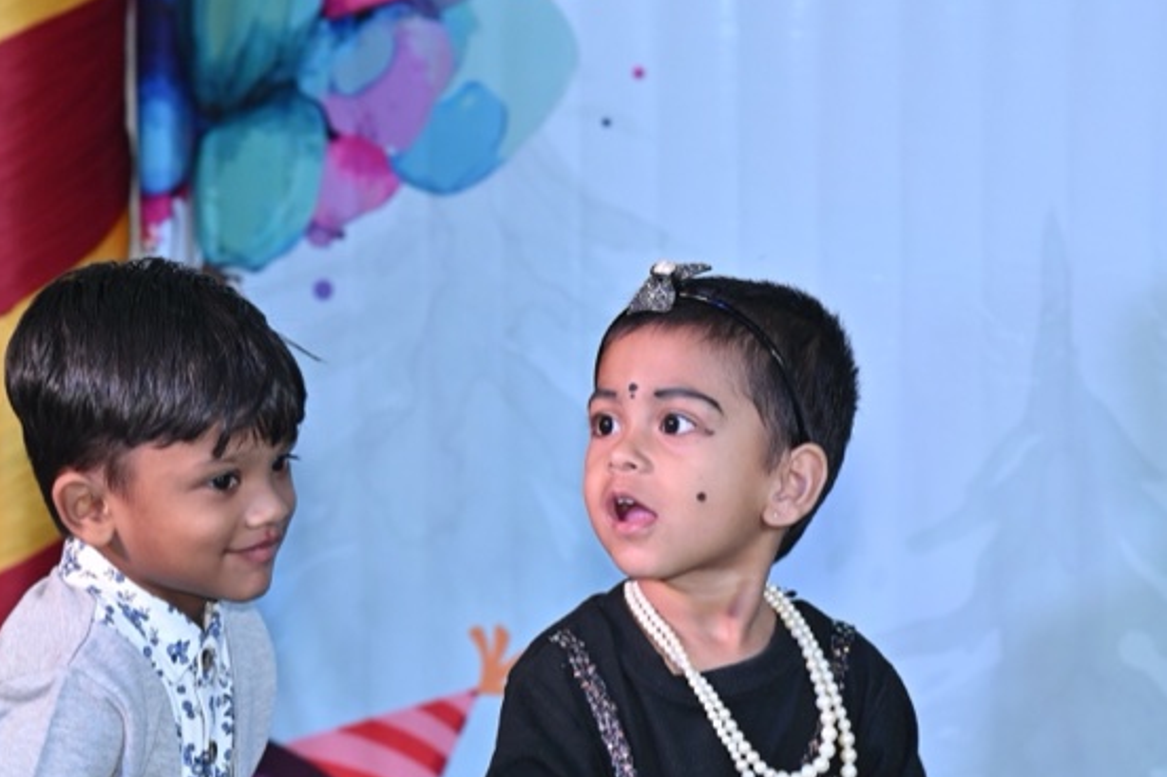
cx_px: 576
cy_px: 589
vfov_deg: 7.2
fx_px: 6155
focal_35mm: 190
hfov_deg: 10.8
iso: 640
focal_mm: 105
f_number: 7.1
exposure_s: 1/160
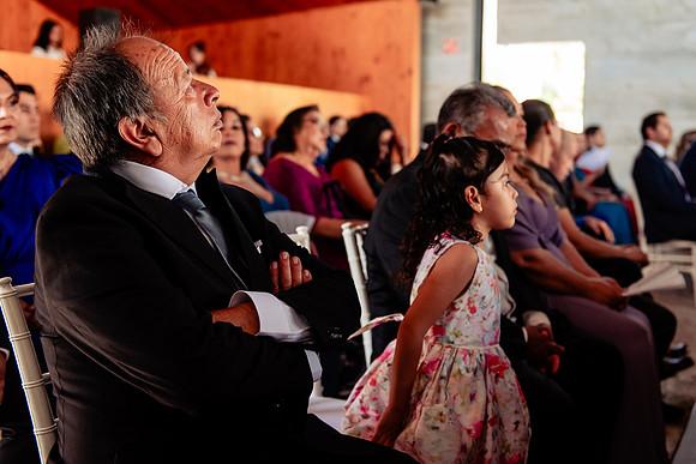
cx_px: 367
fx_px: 909
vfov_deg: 28.6
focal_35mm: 47
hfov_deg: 41.9
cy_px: 219
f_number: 3.2
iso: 800
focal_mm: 44
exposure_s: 1/250
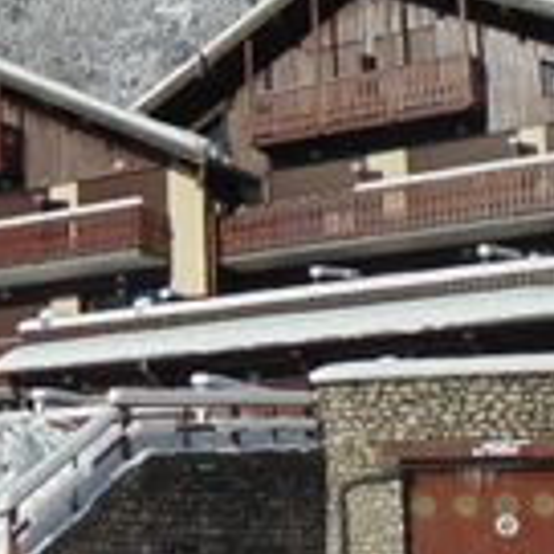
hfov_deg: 18.7
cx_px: -167
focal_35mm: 86
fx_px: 1557
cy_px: 306
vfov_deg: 20.2
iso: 80
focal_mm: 4
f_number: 9.7
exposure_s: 1/320
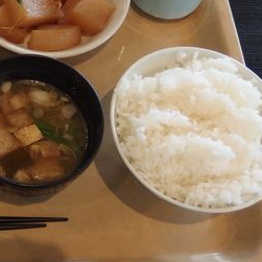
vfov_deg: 23.3
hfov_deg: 22.1
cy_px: 103
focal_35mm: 74
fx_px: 634
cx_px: -23
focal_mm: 6.2
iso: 200
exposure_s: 1/40
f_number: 2
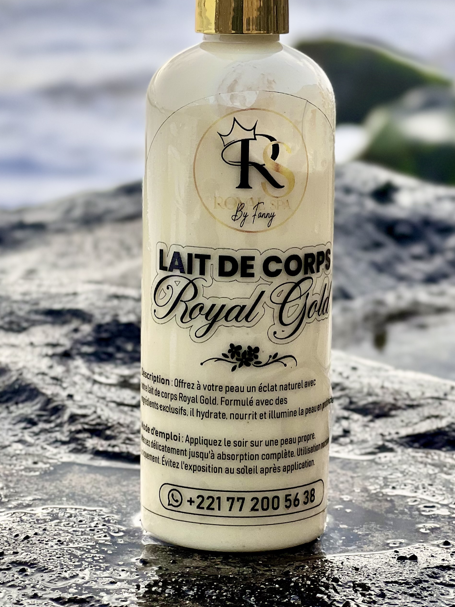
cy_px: 224
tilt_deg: -8.2
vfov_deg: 16.0
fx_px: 2156
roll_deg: -0.2
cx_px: 251
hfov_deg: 12.0
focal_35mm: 123
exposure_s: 1/374
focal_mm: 9
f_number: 2.8
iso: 32
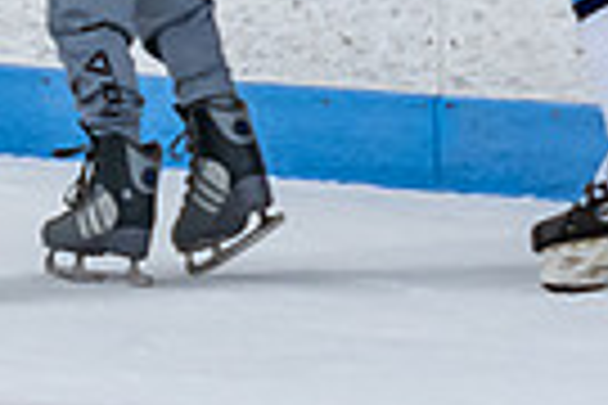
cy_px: -396
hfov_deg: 2.6
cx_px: 178
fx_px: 13358
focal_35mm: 791
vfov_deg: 1.7
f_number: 4
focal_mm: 70
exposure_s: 1/200
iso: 400
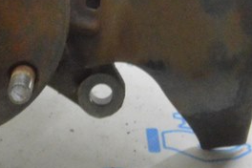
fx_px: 1302
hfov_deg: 10.9
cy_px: -98
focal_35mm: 186
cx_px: -5
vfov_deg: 7.2
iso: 6400
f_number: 20
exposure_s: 1/15
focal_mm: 32
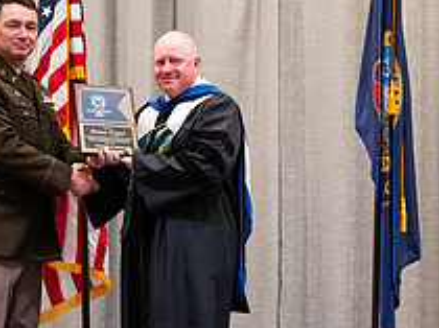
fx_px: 2217
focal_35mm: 175
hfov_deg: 11.3
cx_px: 183
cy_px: 148
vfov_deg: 8.5
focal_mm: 85
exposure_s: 1/200
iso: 1000
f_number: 1.8
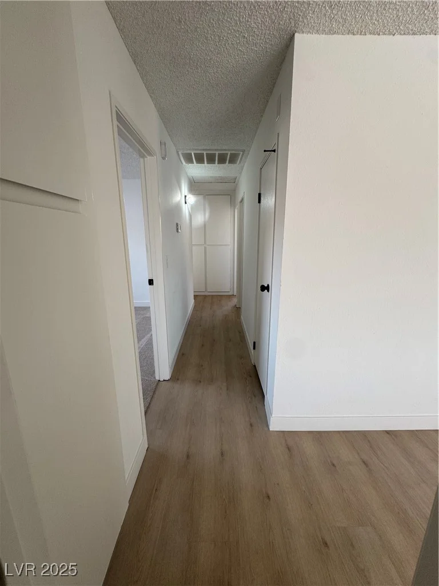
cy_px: 293
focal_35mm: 14
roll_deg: +0.9
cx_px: 220
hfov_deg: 85.7
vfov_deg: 102.1
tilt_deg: -15.0
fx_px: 237
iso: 100
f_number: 2.2
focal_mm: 2.22
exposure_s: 1/120
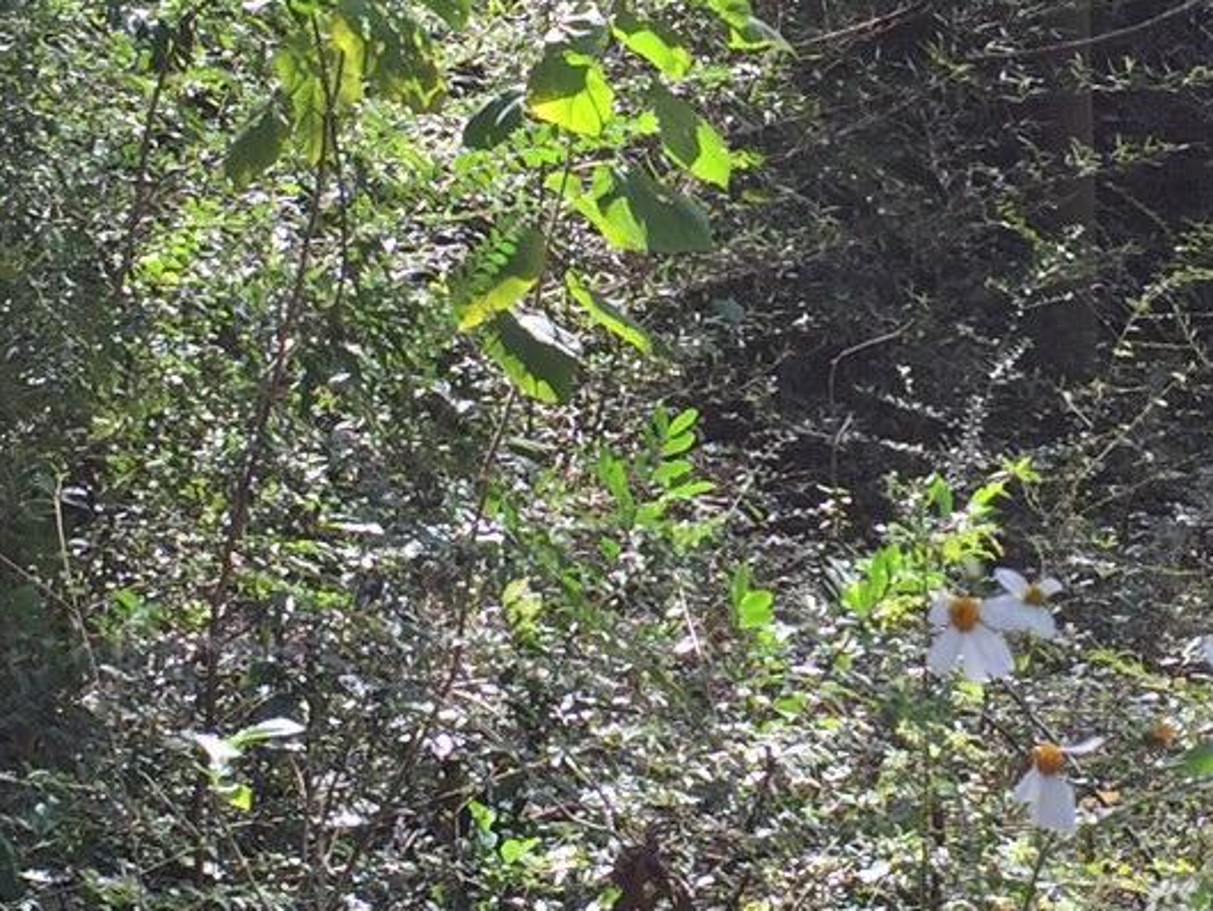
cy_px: 325
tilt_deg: -1.2
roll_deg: -1.5
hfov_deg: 17.4
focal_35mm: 112
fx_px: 3926
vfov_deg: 13.2
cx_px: 929
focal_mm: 4.15
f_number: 2.2
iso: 32
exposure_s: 1/278
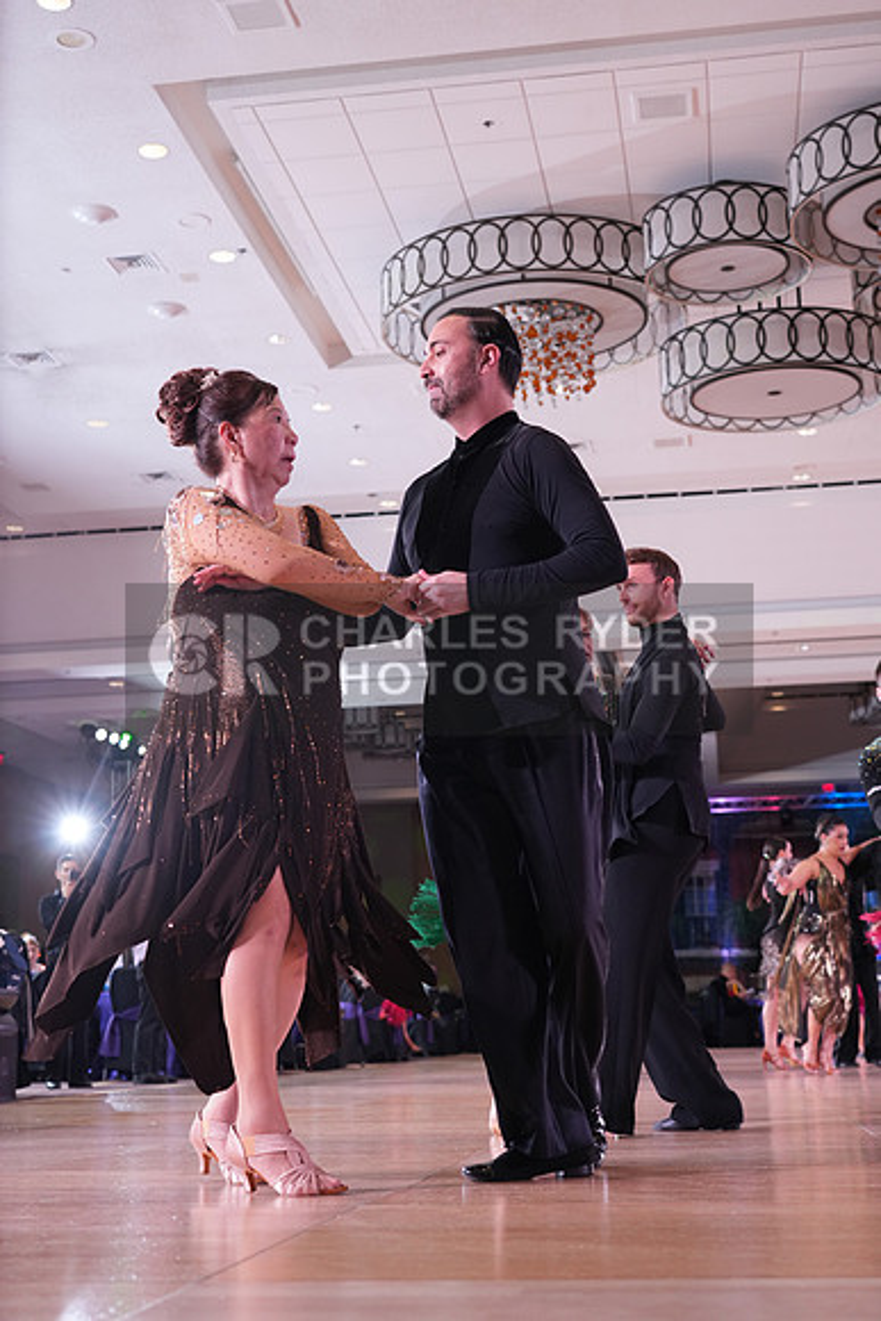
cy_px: 660
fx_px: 1761
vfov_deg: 41.1
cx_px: 440
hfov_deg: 28.1
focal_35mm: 48
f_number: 4.5
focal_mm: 48
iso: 1250
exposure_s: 1/200
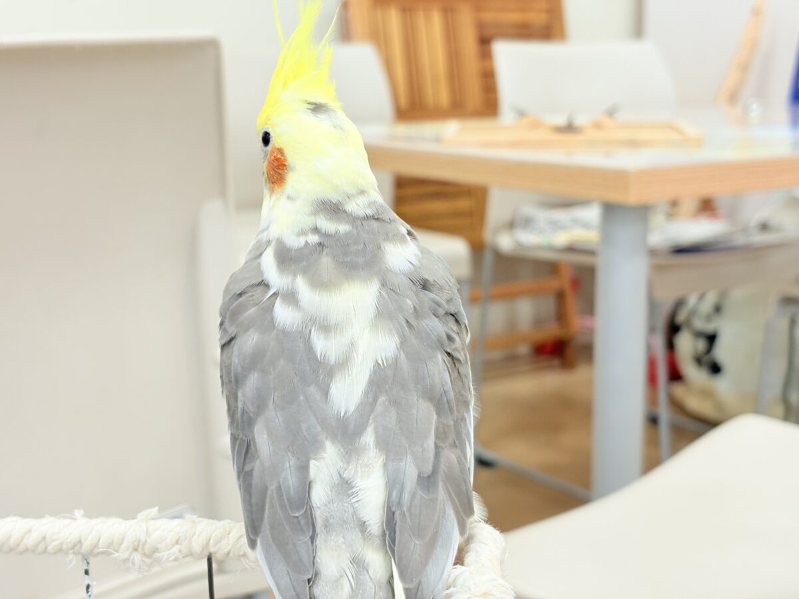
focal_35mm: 52
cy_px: 300
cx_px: 400
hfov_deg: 36.8
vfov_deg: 28.0
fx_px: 1200
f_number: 1.6
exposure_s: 1/50
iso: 50
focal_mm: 5.96
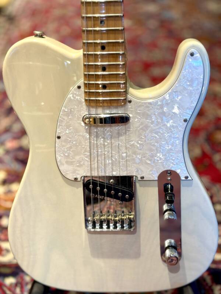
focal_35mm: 48
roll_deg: +0.4
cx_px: 110
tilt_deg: -34.2
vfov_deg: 39.7
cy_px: 147
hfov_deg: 30.3
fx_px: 409
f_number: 1.78
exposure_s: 1/60
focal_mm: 6.76
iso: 250
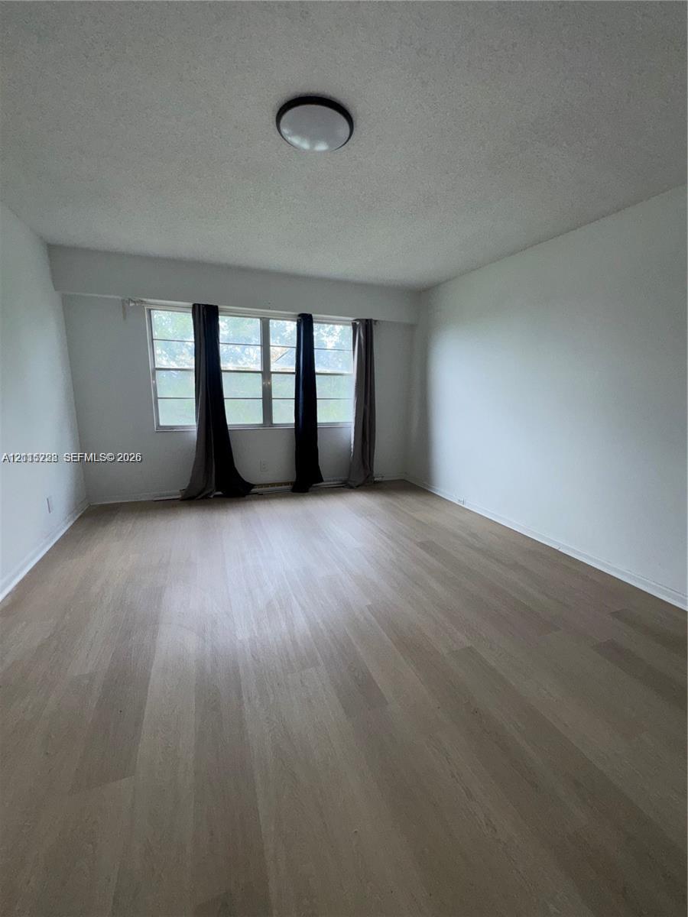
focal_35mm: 14
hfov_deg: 85.7
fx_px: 371
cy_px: 458
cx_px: 344
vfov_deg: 102.1
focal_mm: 2.22
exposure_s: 1/121
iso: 80
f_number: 2.2
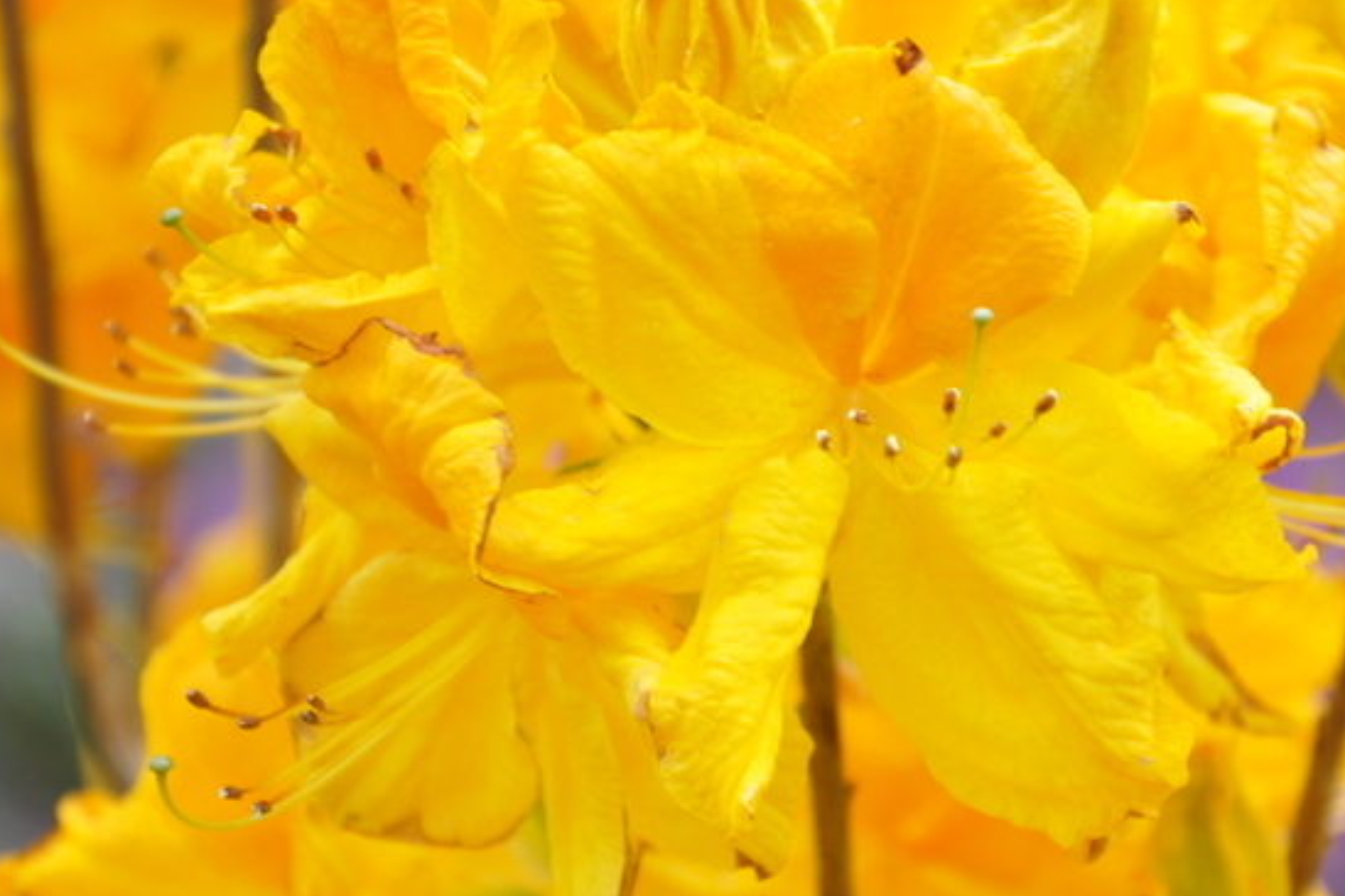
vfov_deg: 6.0
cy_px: 570
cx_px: 817
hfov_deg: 9.0
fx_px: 8580
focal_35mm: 230
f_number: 6.7
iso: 200
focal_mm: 105
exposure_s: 1/180
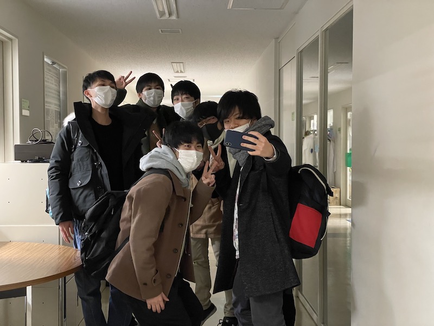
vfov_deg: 28.0
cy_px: 163
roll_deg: +0.0
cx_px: 217
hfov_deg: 36.8
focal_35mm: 52
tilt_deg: -1.6
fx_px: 652
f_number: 2
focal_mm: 6
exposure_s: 1/25
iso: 1000
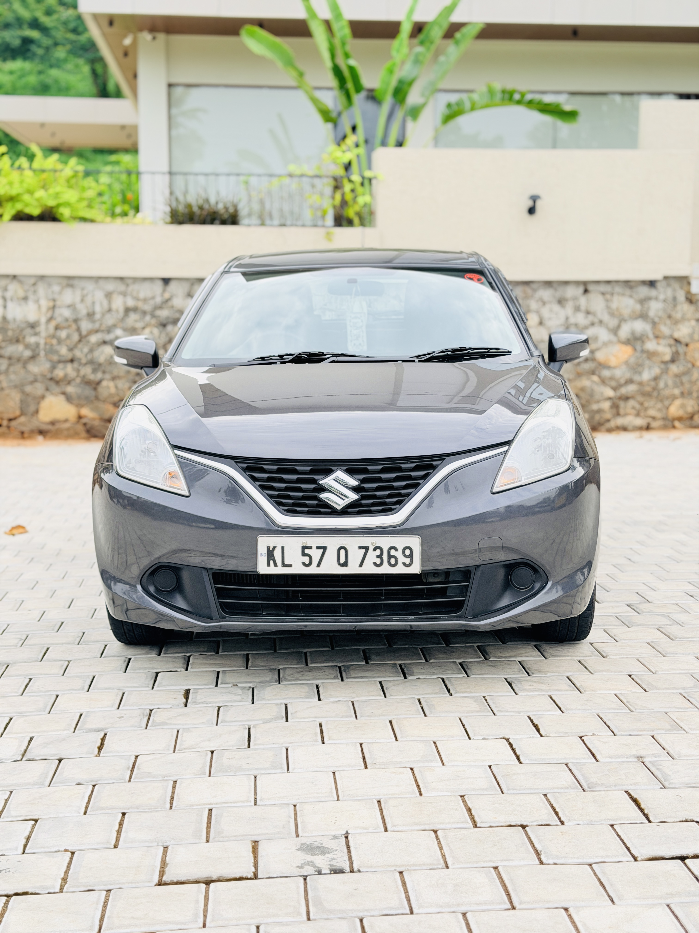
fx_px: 1292
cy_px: 466
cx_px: 350
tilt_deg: -7.5
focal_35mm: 48
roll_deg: +0.1
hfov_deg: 30.3
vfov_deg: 39.7
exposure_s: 1/819
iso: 80
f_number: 1.78
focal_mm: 6.76
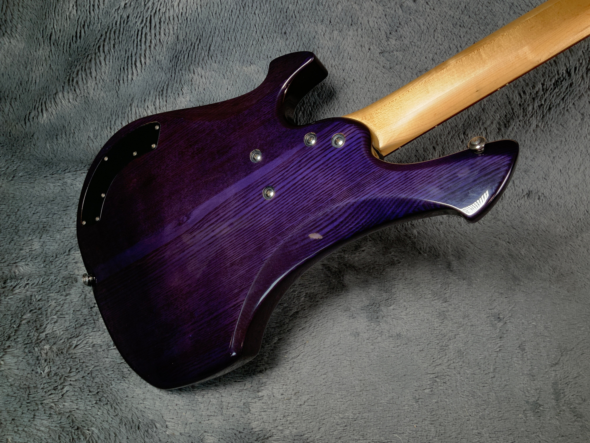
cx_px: 295
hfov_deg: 61.7
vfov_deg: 48.2
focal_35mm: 29
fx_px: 494
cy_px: 222
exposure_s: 1/104
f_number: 1.8
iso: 32
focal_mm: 3
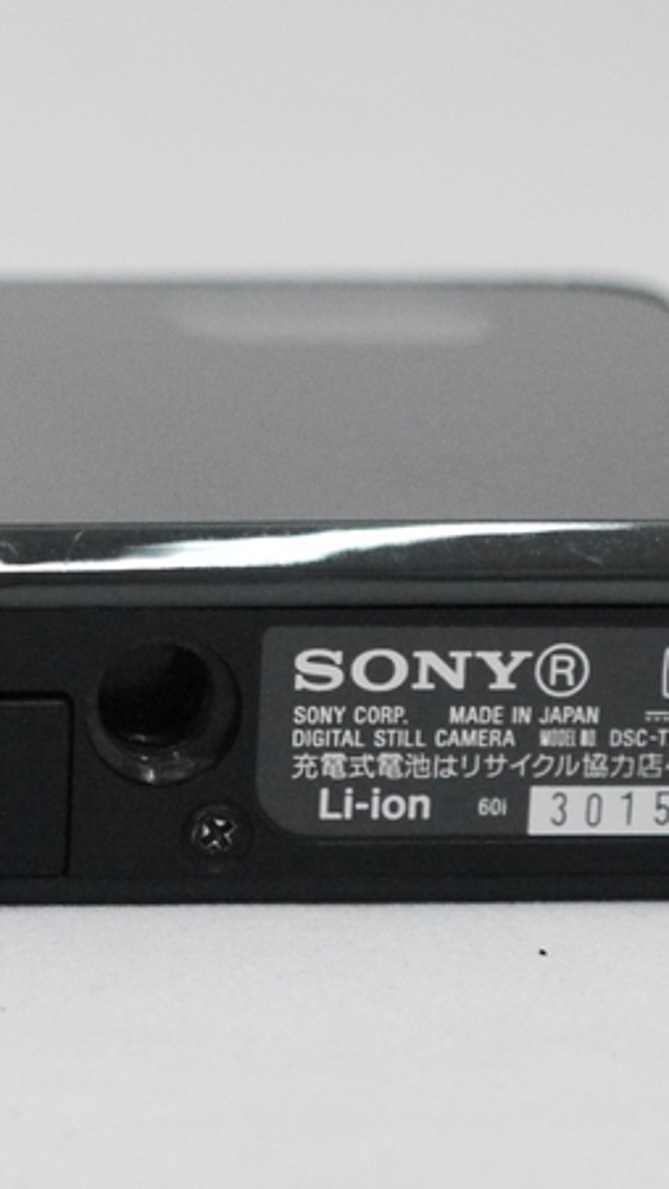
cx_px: -155
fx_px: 5482
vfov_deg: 12.4
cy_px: 622
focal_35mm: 174
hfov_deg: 6.9
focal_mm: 30
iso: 800
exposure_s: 1/125
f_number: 5.3
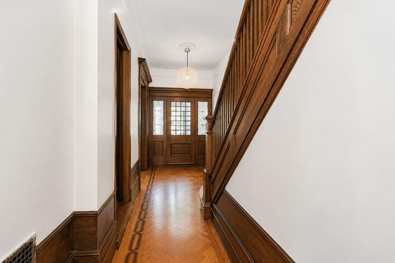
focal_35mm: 16
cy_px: 133
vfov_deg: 73.7
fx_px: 176
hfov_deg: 96.7
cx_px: 195
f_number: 8
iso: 2000
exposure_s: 1/60
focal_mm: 10
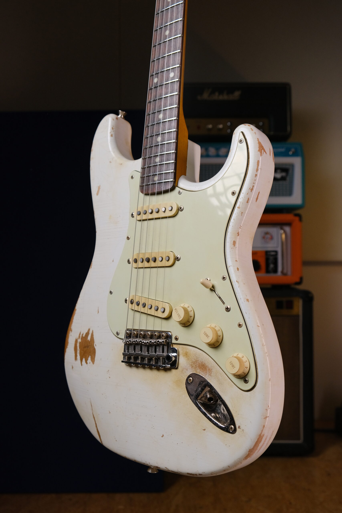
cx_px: 171
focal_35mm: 35
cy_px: 256
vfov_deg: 54.4
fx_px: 499
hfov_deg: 37.9
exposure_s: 1/180
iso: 800
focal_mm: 23.3
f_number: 4.5
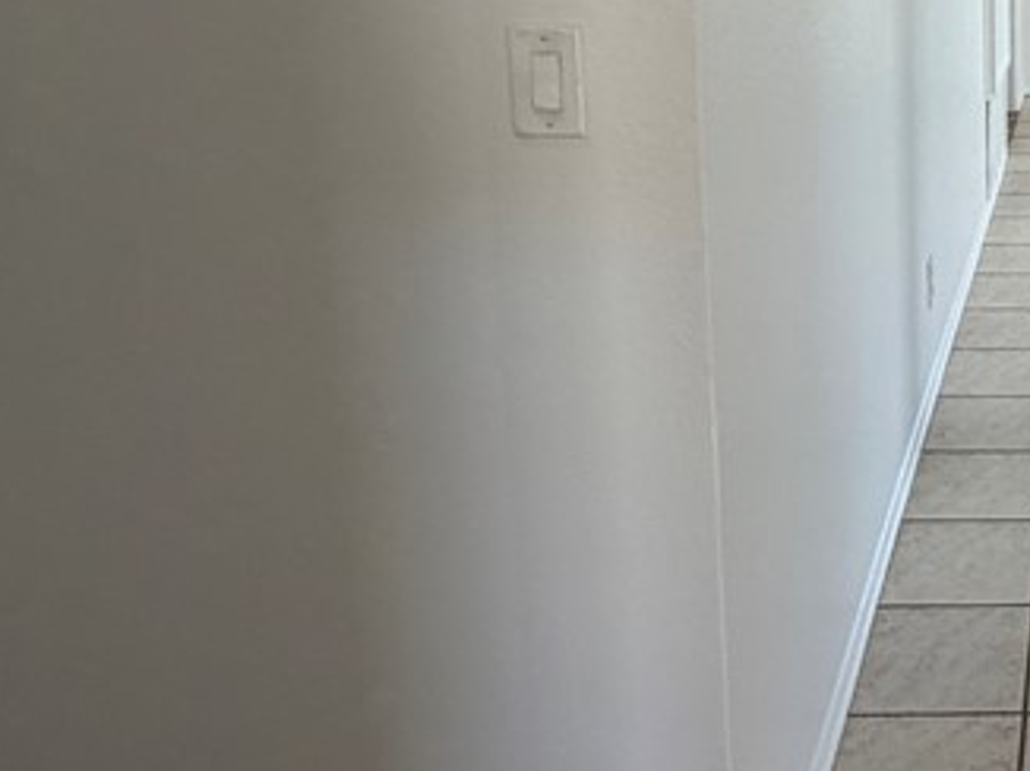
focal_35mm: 44
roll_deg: +0.3
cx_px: 1147
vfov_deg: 30.8
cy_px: 22
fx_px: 1308
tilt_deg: -8.6
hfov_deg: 36.1
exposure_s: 1/121
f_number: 2.2
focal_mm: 2.22
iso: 125
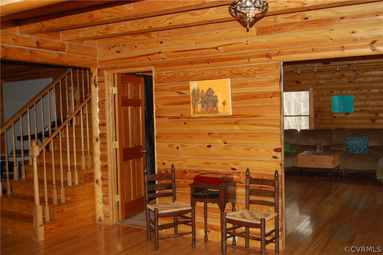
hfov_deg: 53.2
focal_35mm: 36
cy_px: 128
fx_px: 383
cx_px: 192
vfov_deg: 36.8
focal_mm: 24
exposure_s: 1/60
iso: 400
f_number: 4
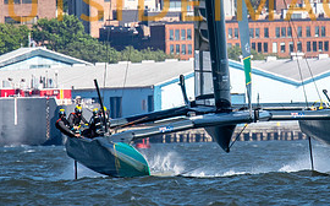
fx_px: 15710
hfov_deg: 1.2
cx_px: 222
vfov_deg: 0.7
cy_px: 59
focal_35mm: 1749
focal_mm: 420
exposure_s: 1/2500
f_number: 5.6
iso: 500
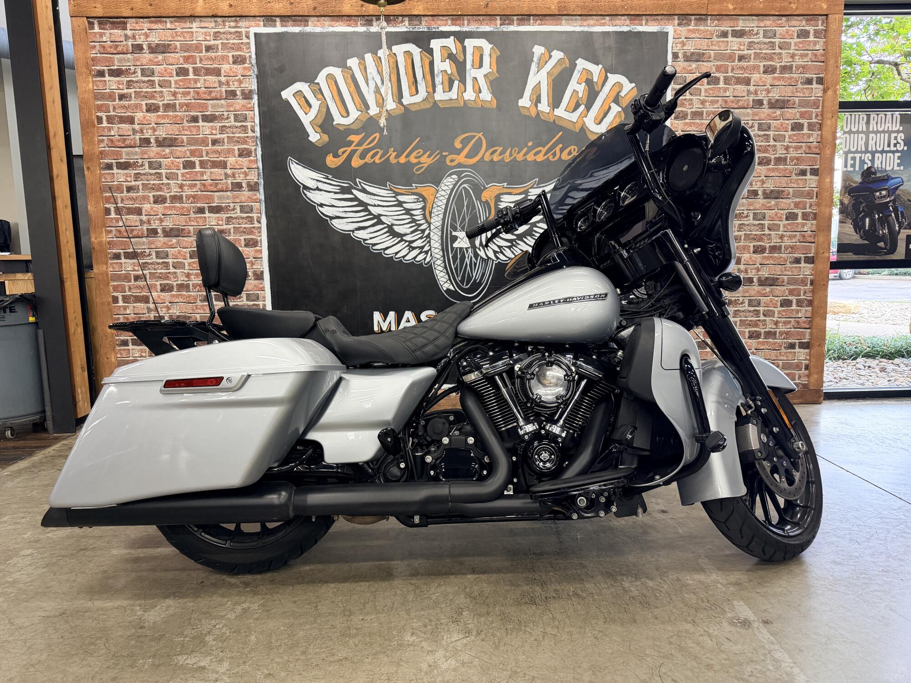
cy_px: 342
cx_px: 456
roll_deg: +1.2
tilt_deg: -7.2
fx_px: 632
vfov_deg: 56.8
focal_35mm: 24
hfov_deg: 71.6
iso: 320
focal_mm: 6.76
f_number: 1.78
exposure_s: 1/120
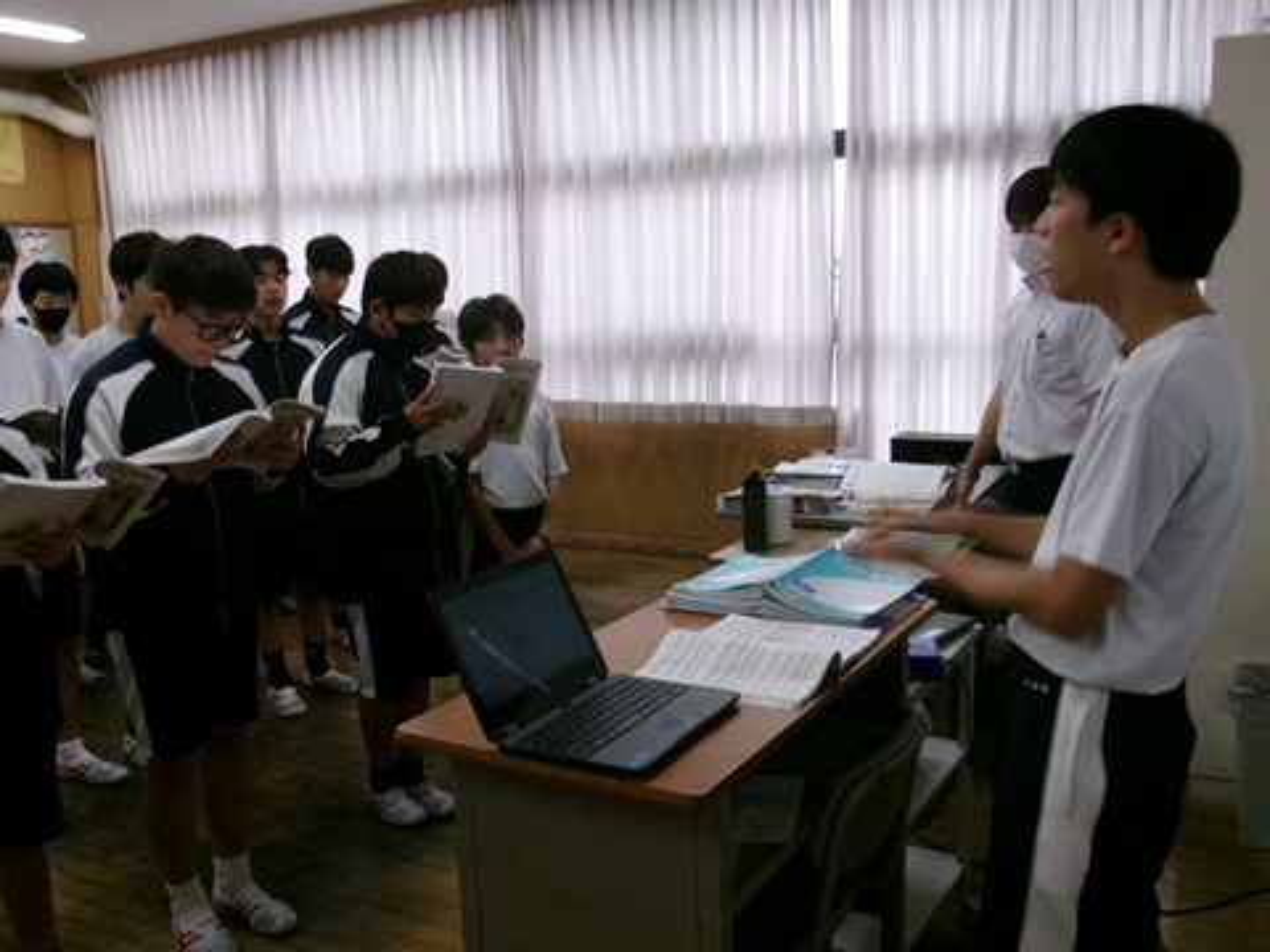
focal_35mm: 36
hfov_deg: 51.4
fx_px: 1321
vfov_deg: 39.7
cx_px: 635
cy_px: 476
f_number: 4.5
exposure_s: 1/34
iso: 140
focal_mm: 6.4
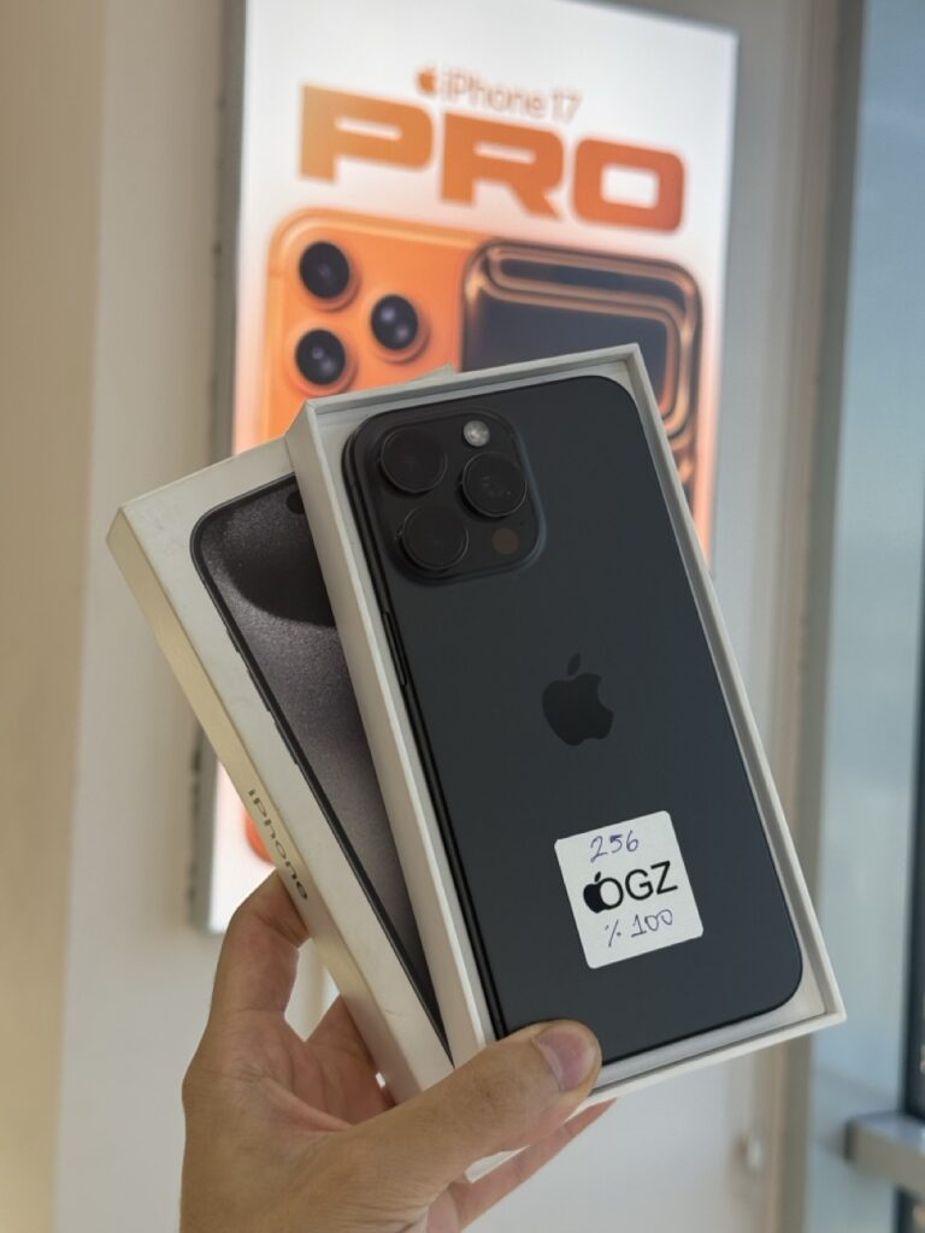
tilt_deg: -0.3
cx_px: 462
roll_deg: -2.6
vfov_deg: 39.7
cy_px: 616
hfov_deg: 30.3
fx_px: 1710
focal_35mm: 48
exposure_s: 1/390
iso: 80
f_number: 1.78
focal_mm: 6.76
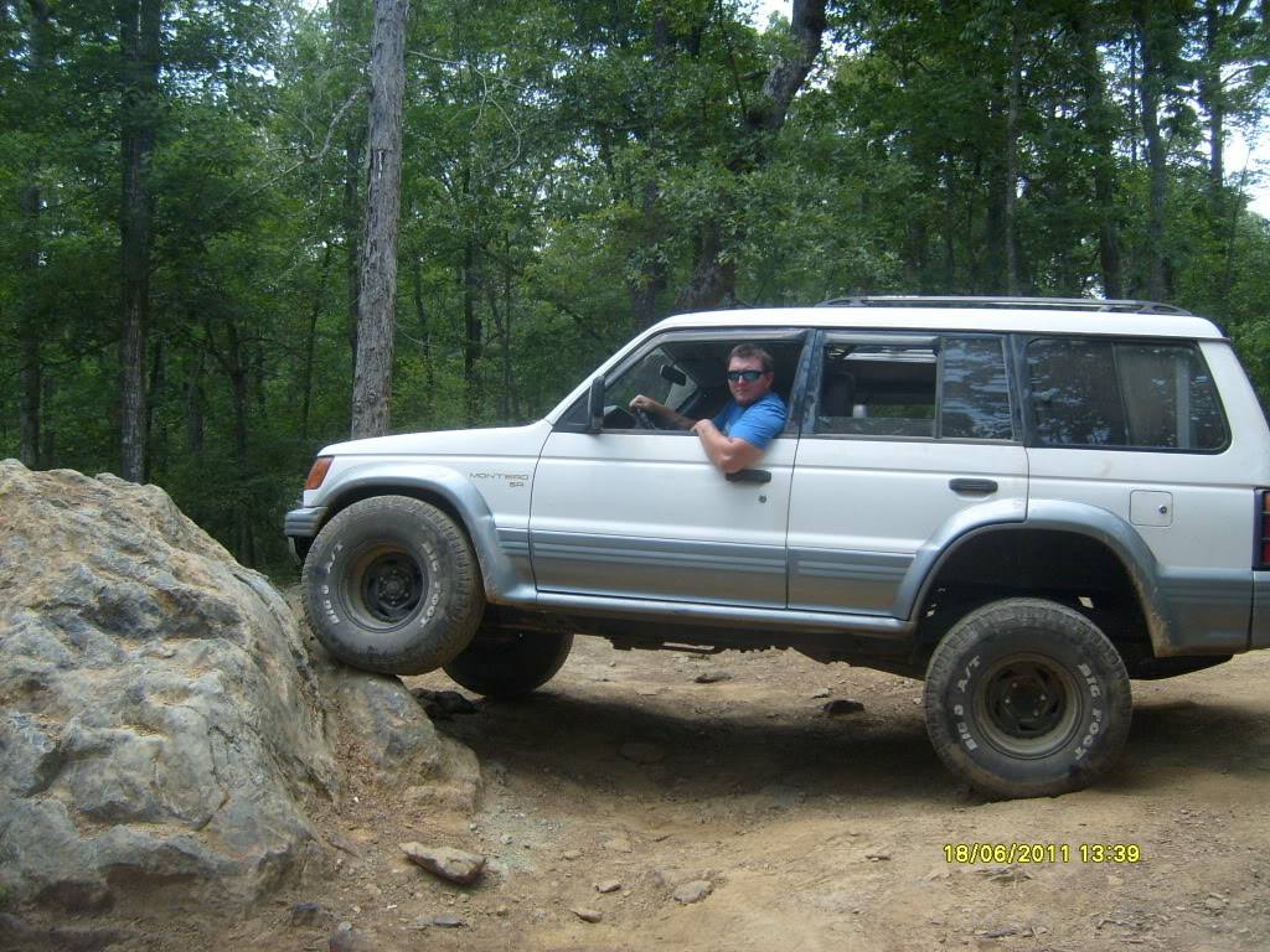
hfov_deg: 52.6
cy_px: 476
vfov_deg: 40.7
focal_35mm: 35
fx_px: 1284
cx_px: 635
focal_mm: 5.8
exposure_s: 1/250
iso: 80
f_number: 2.8
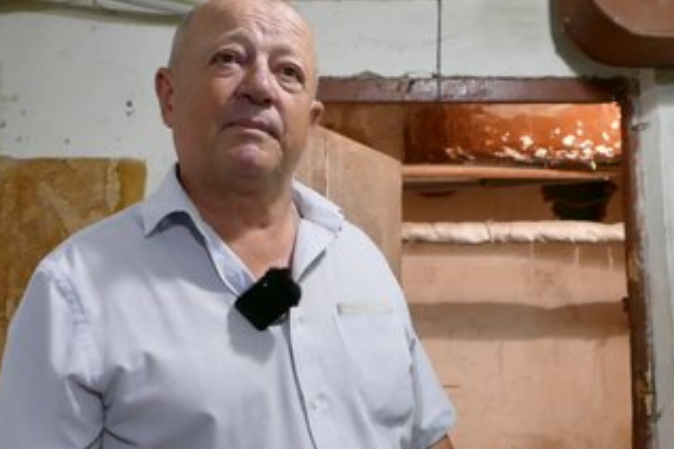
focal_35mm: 39
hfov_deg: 49.1
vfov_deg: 34.1
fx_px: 730
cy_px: 181
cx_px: 256
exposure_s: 1/50
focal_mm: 9.12
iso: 1250
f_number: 2.8
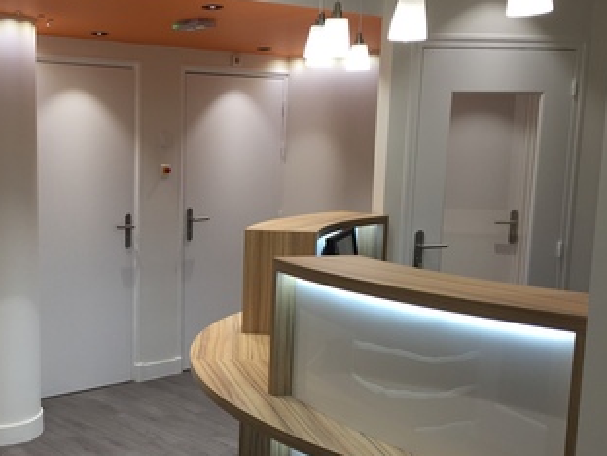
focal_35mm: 48
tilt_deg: -10.3
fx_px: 842
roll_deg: -0.7
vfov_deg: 30.1
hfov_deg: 38.4
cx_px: 132
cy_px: 291
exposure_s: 1/50
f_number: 2.2
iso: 32
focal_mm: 4.15
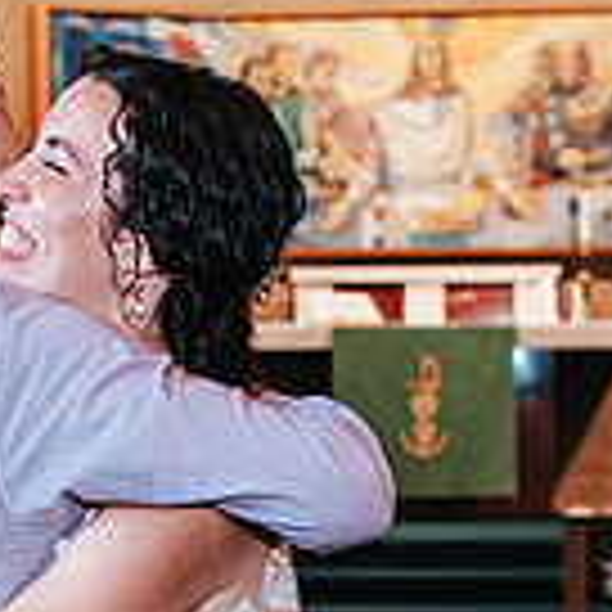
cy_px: 585
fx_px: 2940
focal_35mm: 147
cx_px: 90
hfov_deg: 11.8
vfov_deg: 11.8
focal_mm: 35
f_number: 3.2
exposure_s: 1/125
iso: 1000
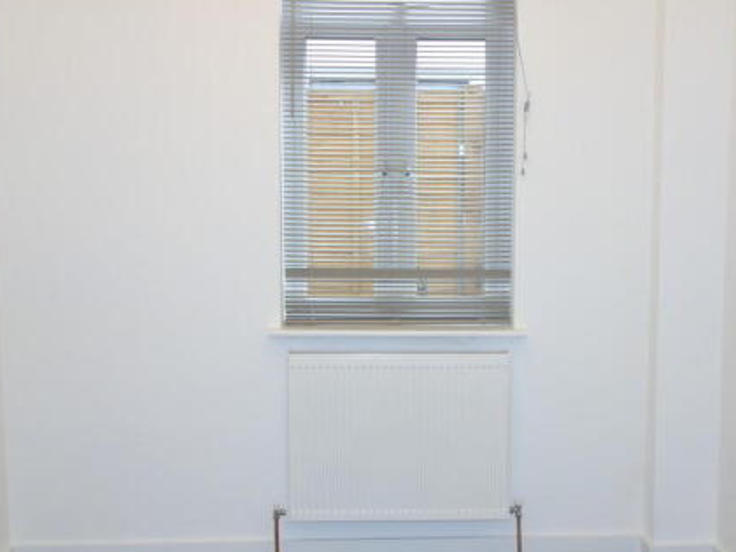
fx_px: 893
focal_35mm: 42
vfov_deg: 34.3
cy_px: 299
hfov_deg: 44.7
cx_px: 414
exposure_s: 1/40
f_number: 1.8
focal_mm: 10.4
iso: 125
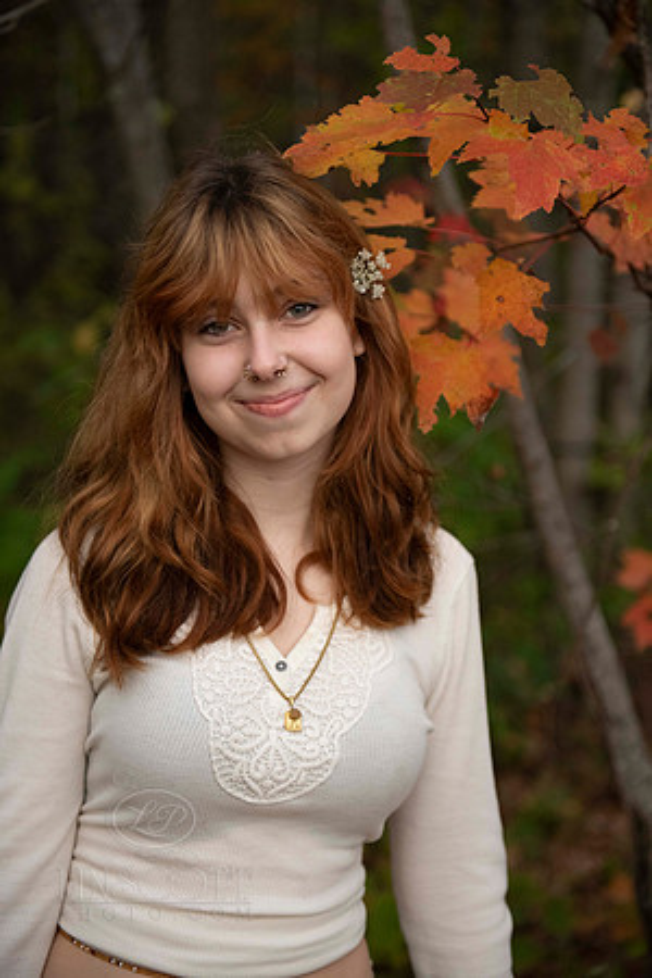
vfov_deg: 33.4
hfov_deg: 22.6
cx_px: 326
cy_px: 489
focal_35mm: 60
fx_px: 1630
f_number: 2.8
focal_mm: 60
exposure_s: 1/1600
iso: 2000
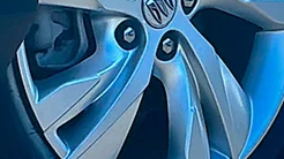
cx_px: 316
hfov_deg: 8.4
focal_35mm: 254
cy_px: 1
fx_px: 1912
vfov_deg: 4.8
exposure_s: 1/3175
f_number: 1.78
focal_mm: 6.86
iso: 64
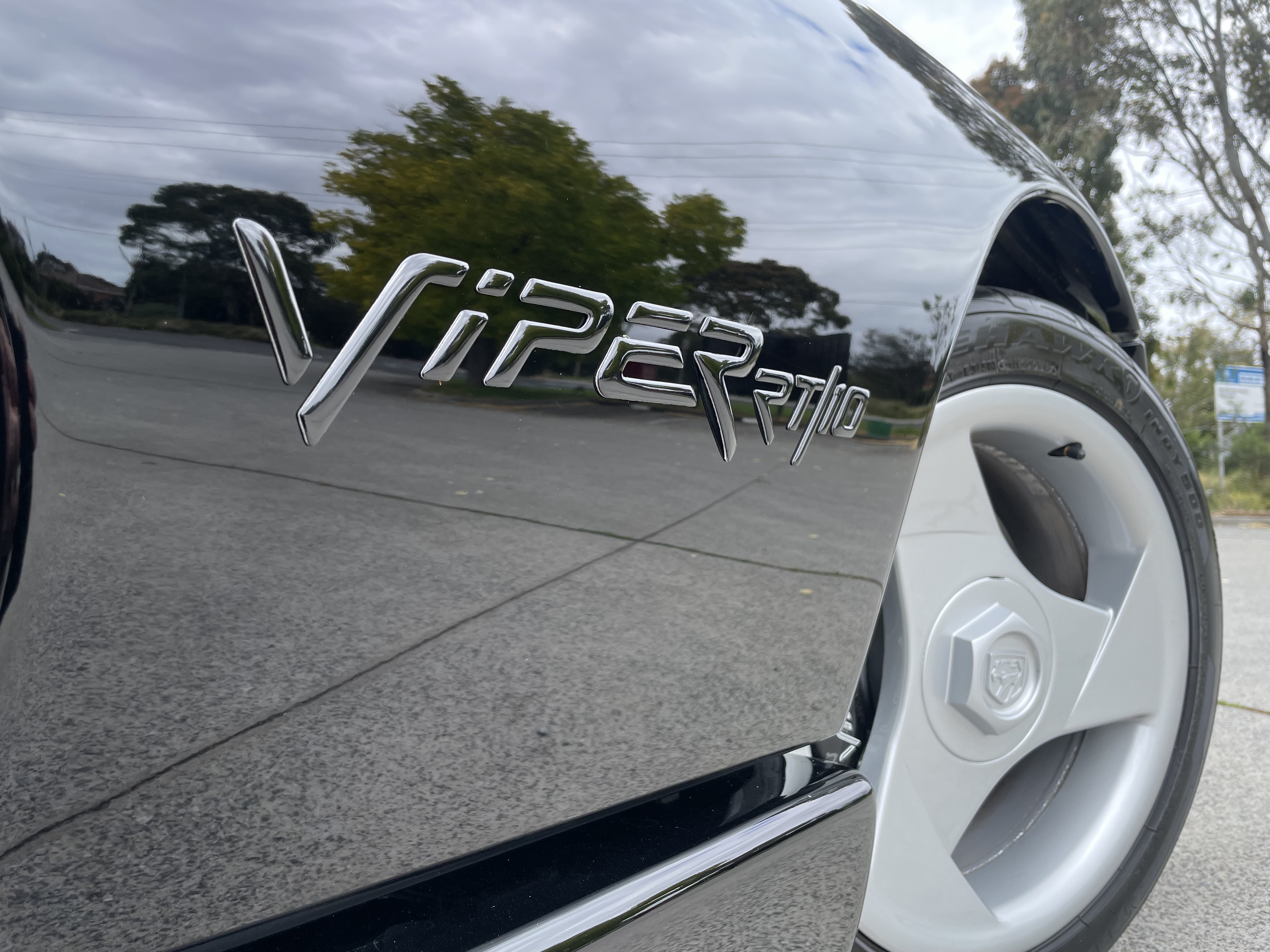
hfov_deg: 67.3
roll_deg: +0.4
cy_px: 476
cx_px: 635
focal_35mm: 26
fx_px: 954
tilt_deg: +0.8
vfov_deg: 53.1
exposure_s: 1/626
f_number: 1.6
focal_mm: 4.2
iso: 32
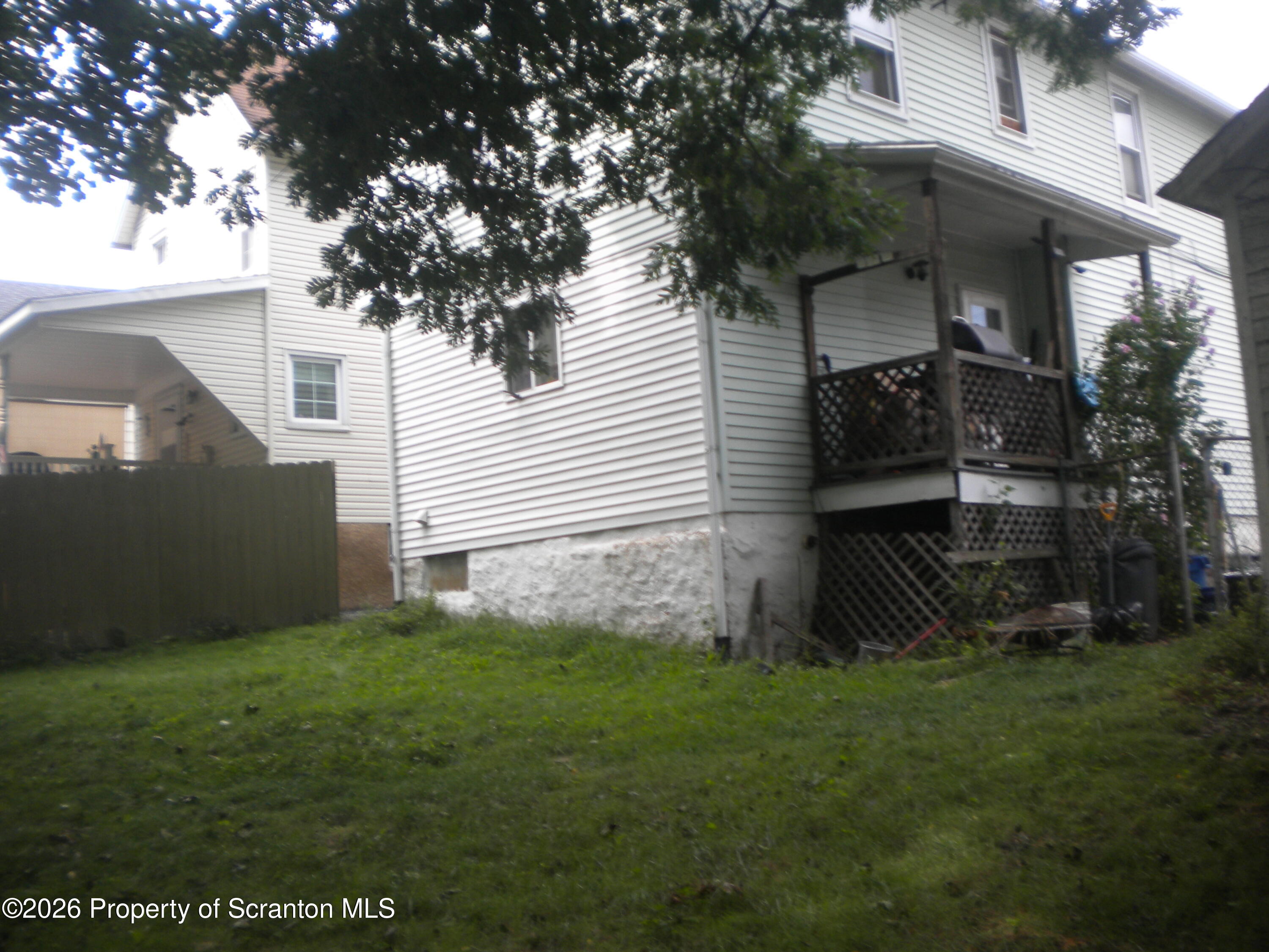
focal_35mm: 35
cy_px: 476
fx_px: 1283
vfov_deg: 40.7
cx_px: 634
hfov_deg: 52.6
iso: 80
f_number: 3.1
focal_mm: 6.3
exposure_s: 1/196
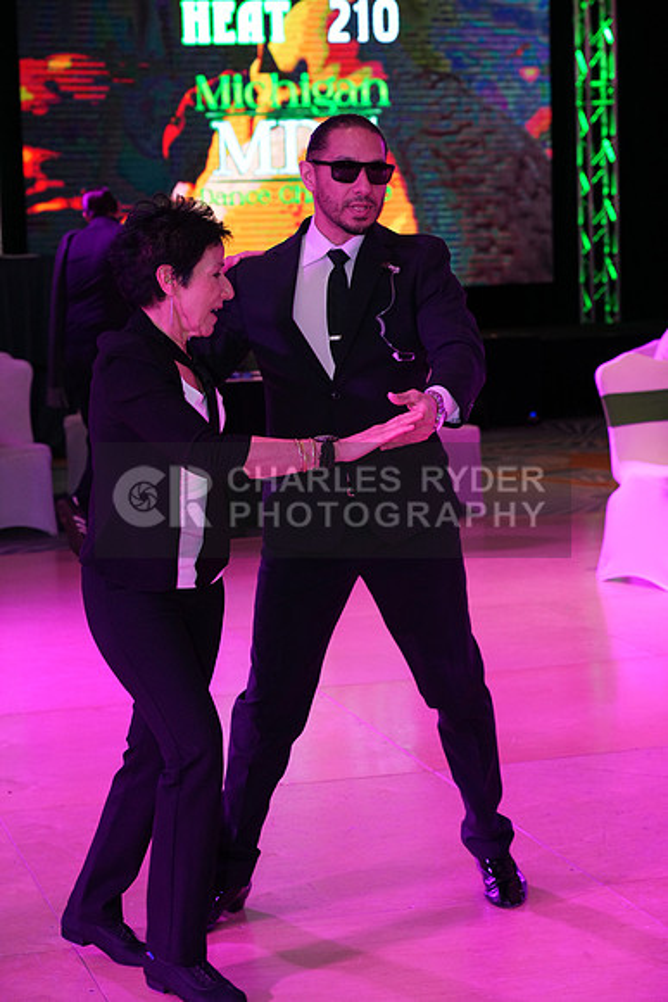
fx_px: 2253
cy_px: 501
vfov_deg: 25.1
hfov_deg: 16.9
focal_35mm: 81
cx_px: 334
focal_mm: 81
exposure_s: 1/250
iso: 2500
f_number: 6.3
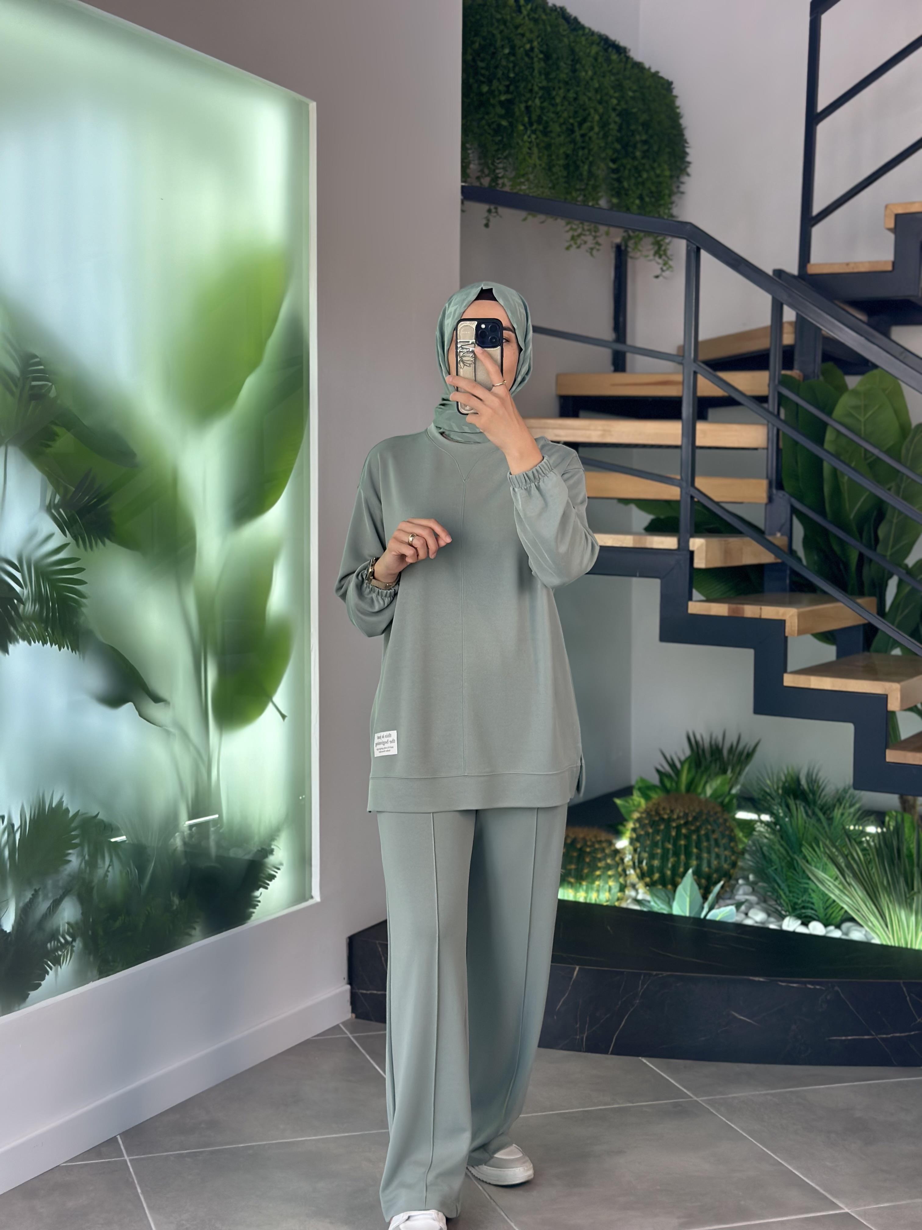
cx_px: 461
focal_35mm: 48
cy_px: 615
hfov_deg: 30.3
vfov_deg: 39.7
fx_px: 1705
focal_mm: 6.86
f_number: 1.78
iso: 80
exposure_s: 1/276
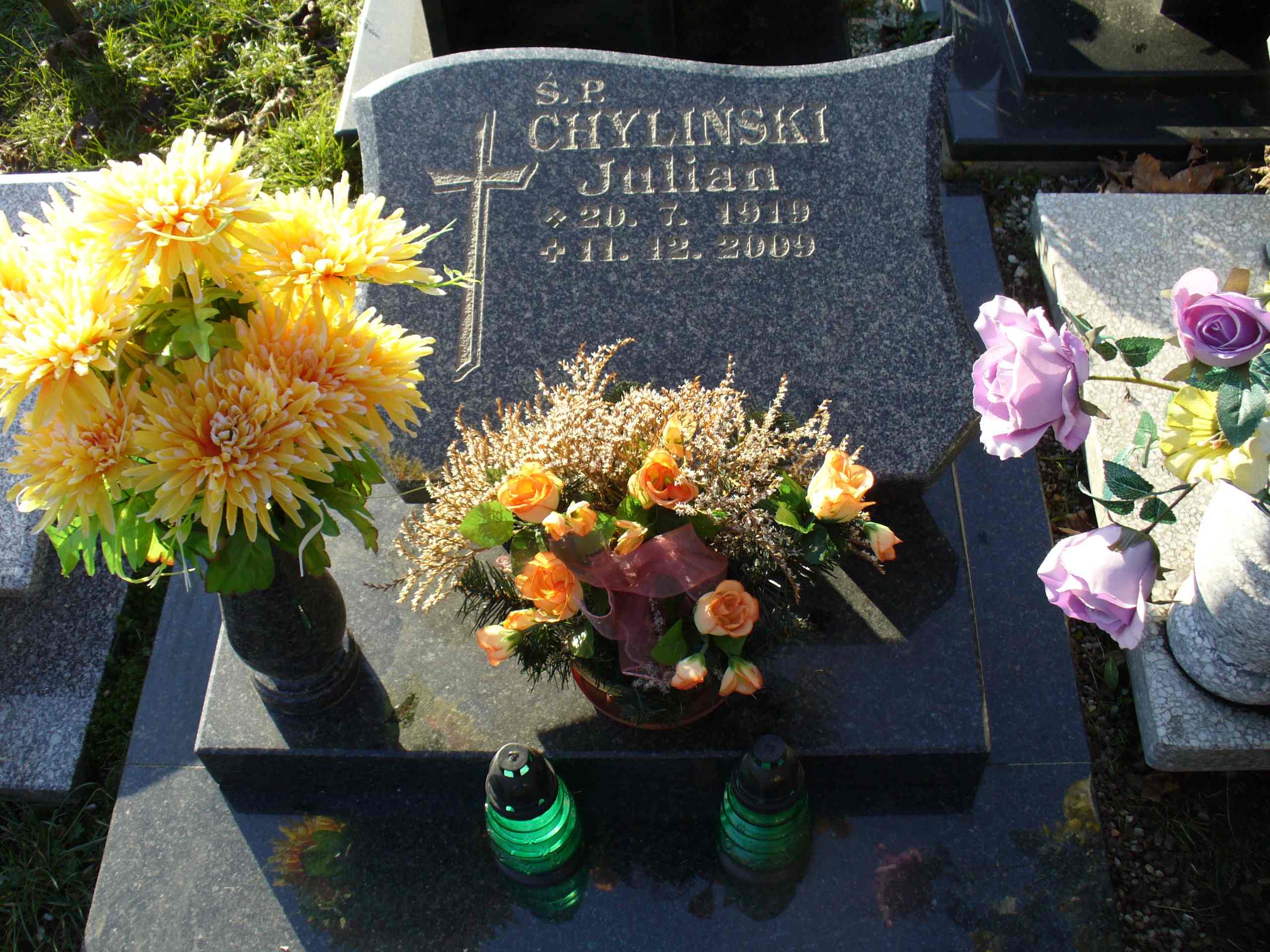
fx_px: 1357
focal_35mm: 37
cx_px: 635
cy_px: 476
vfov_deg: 38.7
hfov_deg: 50.1
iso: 80
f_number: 2.8
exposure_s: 1/320
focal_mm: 6.1
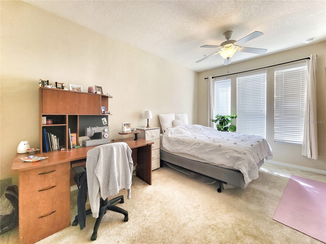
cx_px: 163
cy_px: 122
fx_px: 122
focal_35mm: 13
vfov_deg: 89.9
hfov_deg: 106.2
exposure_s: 1/60
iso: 160
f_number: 2.2
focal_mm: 2.2
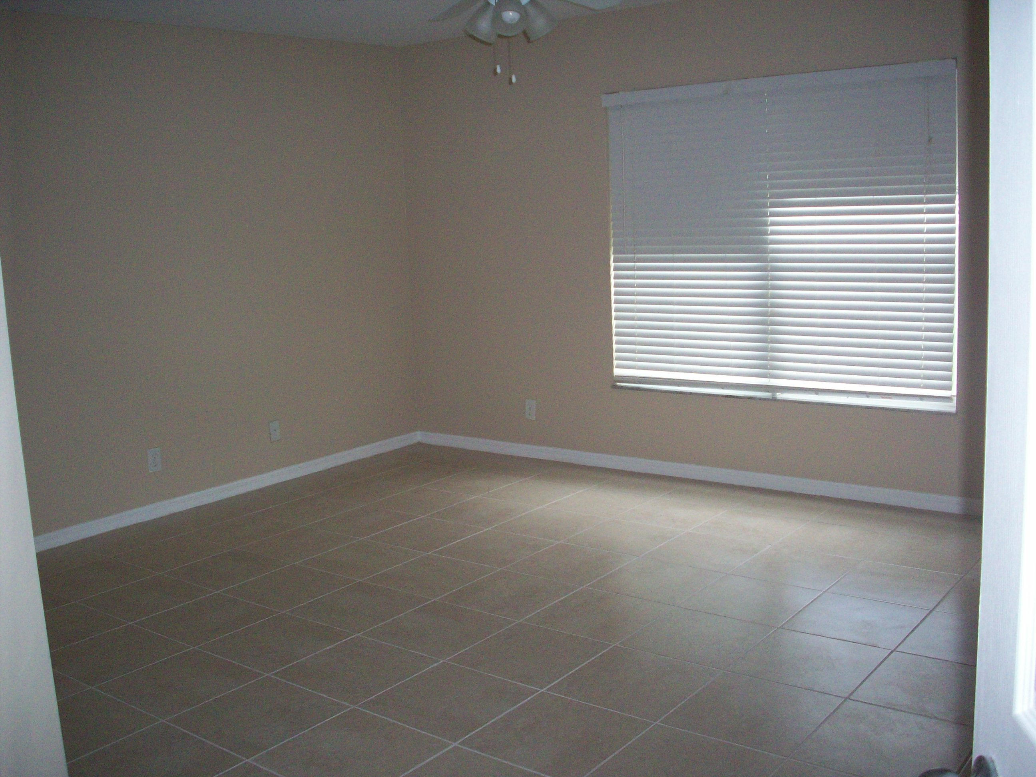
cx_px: 518
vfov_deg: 38.7
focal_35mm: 37
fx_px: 1107
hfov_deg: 50.1
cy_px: 388
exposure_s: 1/64
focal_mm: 6.2
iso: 200
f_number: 2.8
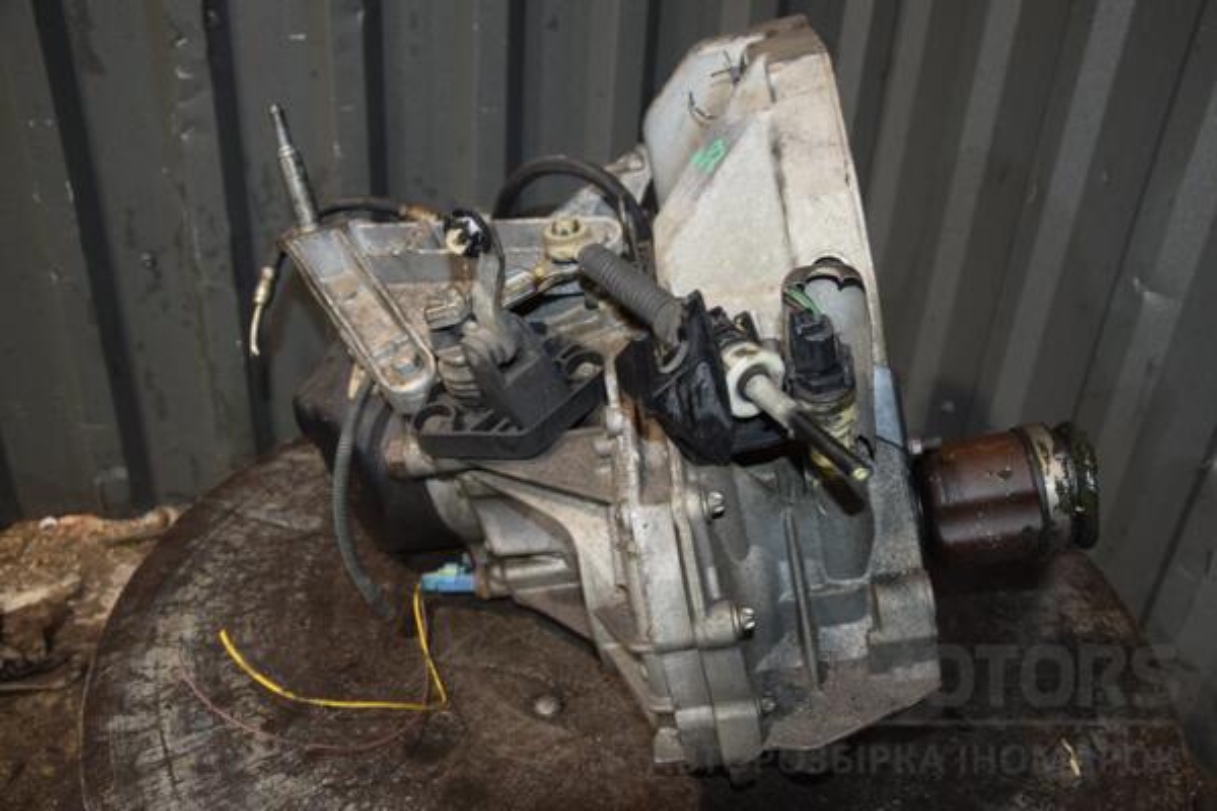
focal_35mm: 33
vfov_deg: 40.0
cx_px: 608
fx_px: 1115
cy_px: 406
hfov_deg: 57.2
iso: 800
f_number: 5
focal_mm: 22
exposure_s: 1/60
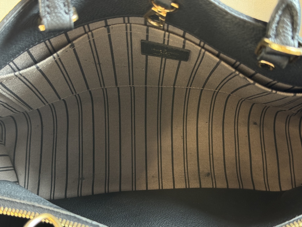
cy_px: 114
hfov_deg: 39.7
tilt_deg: -62.4
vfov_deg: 30.3
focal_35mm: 48
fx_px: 419
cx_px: 151
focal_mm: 6.76
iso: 500
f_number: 1.78
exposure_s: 1/33
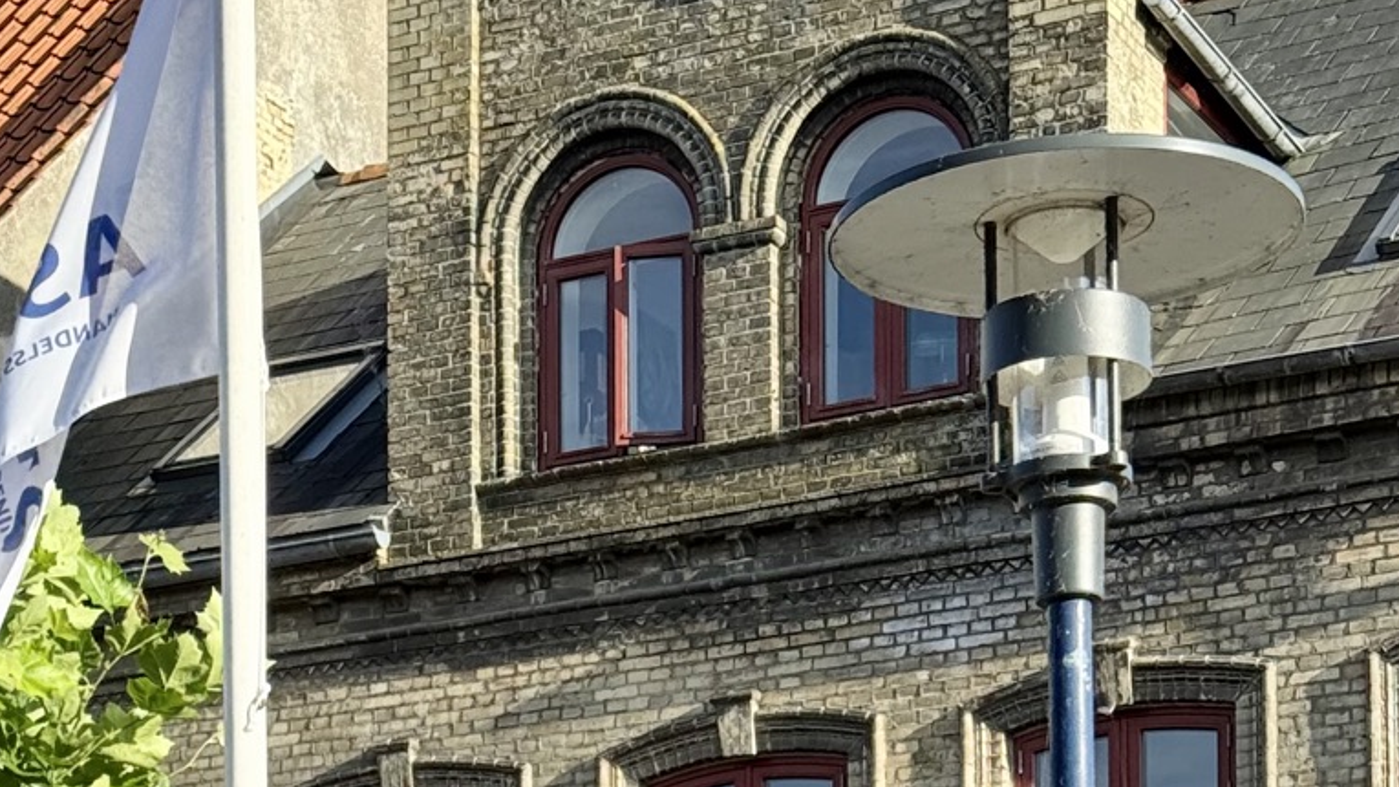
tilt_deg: +6.7
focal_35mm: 123
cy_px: 1351
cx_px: 437
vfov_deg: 9.4
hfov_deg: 17.4
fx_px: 4562
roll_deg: -0.8
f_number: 1.78
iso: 80
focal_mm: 6.76
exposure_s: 1/2273
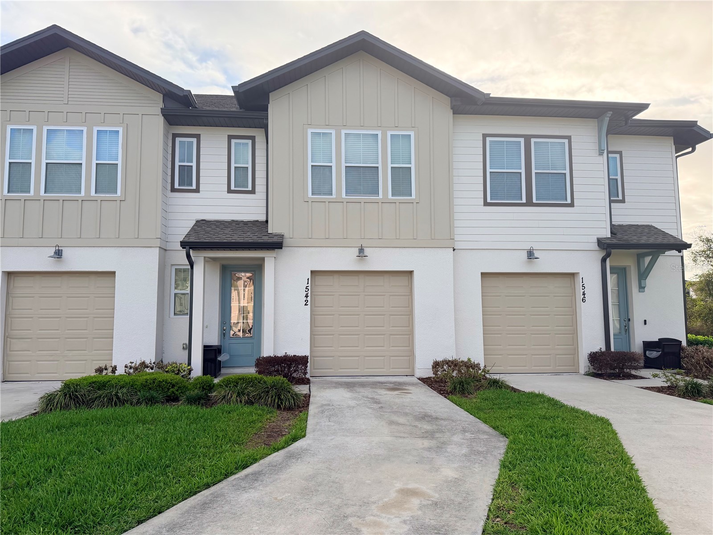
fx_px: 494
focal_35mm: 24
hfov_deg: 71.6
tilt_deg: +4.6
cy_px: 268
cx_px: 356
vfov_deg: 56.8
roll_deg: +0.9
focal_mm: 6.76
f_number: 1.78
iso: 100
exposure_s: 1/1812
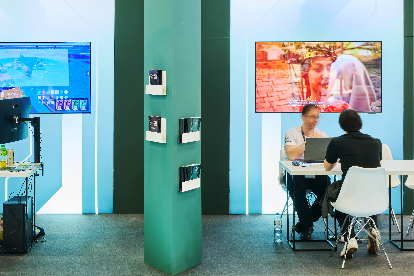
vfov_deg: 20.3
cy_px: 45
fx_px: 759
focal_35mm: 66
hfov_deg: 30.4
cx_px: 170
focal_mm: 34
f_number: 10
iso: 32
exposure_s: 4
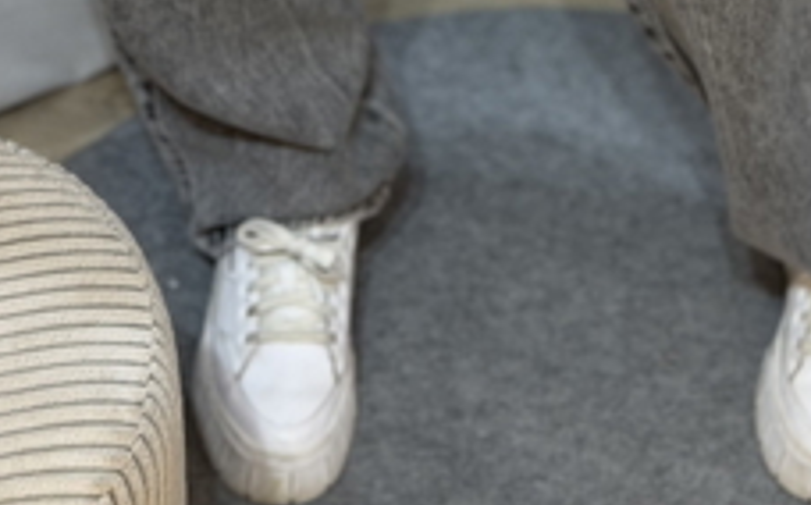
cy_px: -421
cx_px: 452
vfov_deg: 10.3
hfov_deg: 17.5
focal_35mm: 119
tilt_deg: -36.1
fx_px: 2628
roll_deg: -3.4
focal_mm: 6.76
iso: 125
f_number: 1.78
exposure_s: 1/50
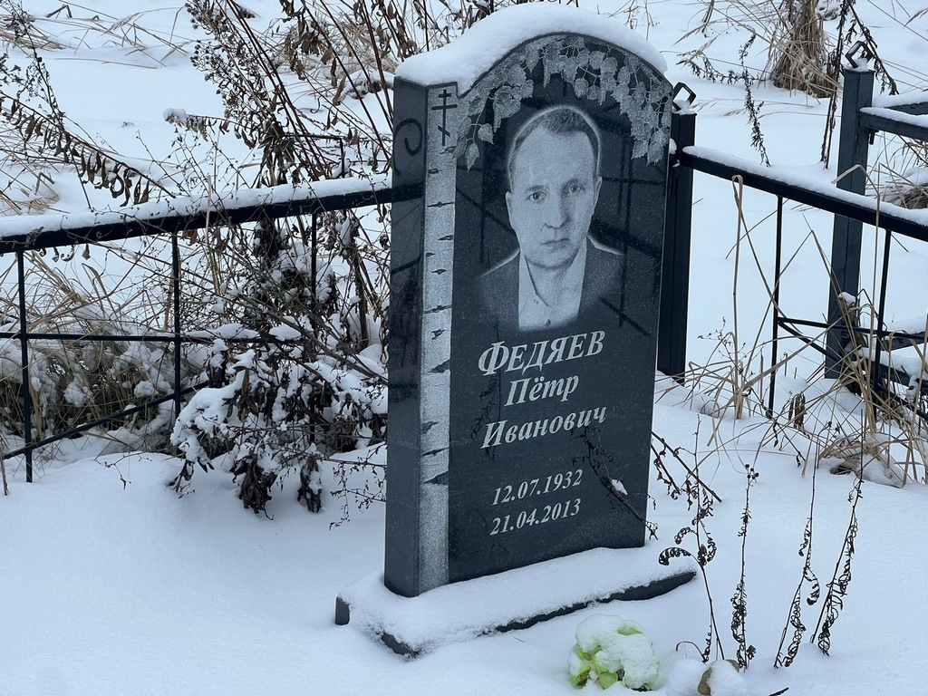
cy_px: 348
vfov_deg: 19.1
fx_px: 2064
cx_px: 464
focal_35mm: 77
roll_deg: -1.4
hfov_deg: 25.3
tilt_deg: -19.4
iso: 32
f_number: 2.8
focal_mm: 9
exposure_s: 1/149
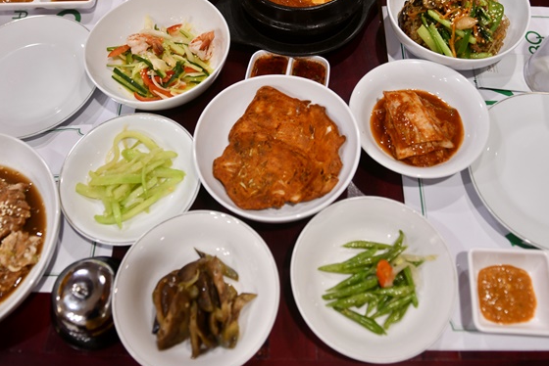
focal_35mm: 36
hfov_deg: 53.1
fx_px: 549
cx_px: 263
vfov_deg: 36.3
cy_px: 106
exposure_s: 1/30
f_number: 2.8
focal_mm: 24
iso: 320
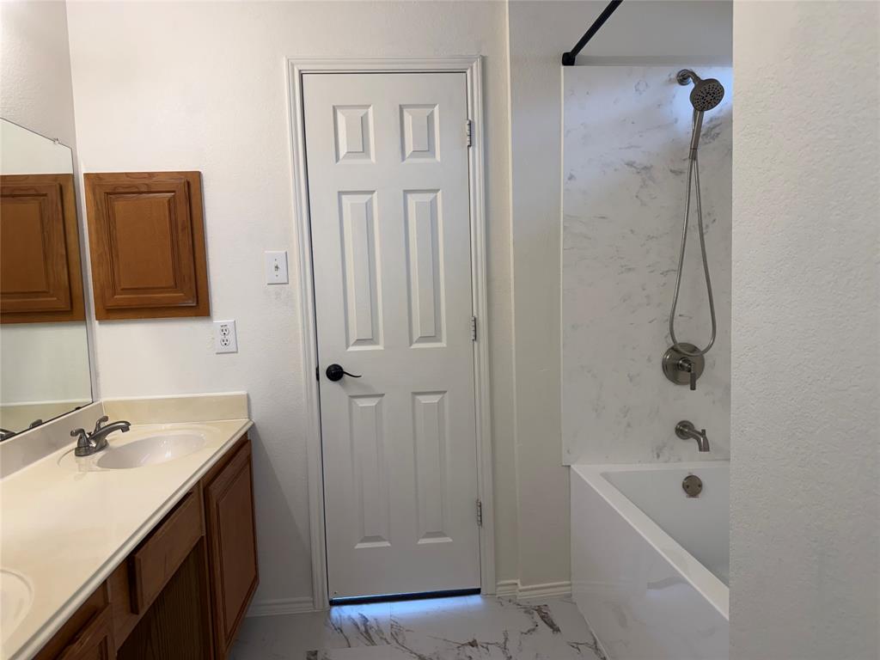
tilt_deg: -4.6
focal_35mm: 24
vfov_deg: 56.8
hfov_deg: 71.6
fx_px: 610
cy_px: 330
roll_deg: +1.9
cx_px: 440
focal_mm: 6.76
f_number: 1.78
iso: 100
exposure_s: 1/120
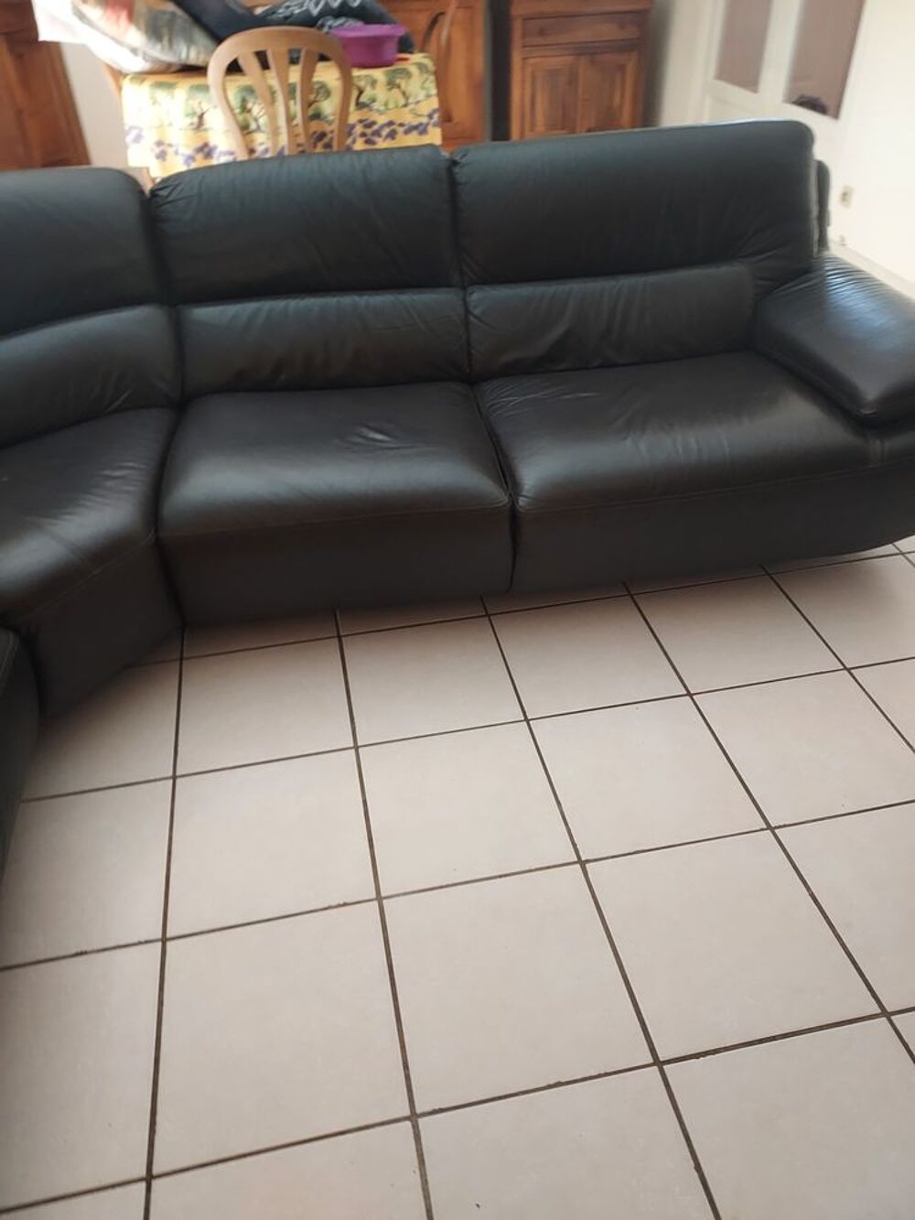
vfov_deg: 71.6
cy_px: 610
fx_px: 846
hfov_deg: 56.8
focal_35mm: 24
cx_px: 458
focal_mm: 4.6
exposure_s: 1/33
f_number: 1.8
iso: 400
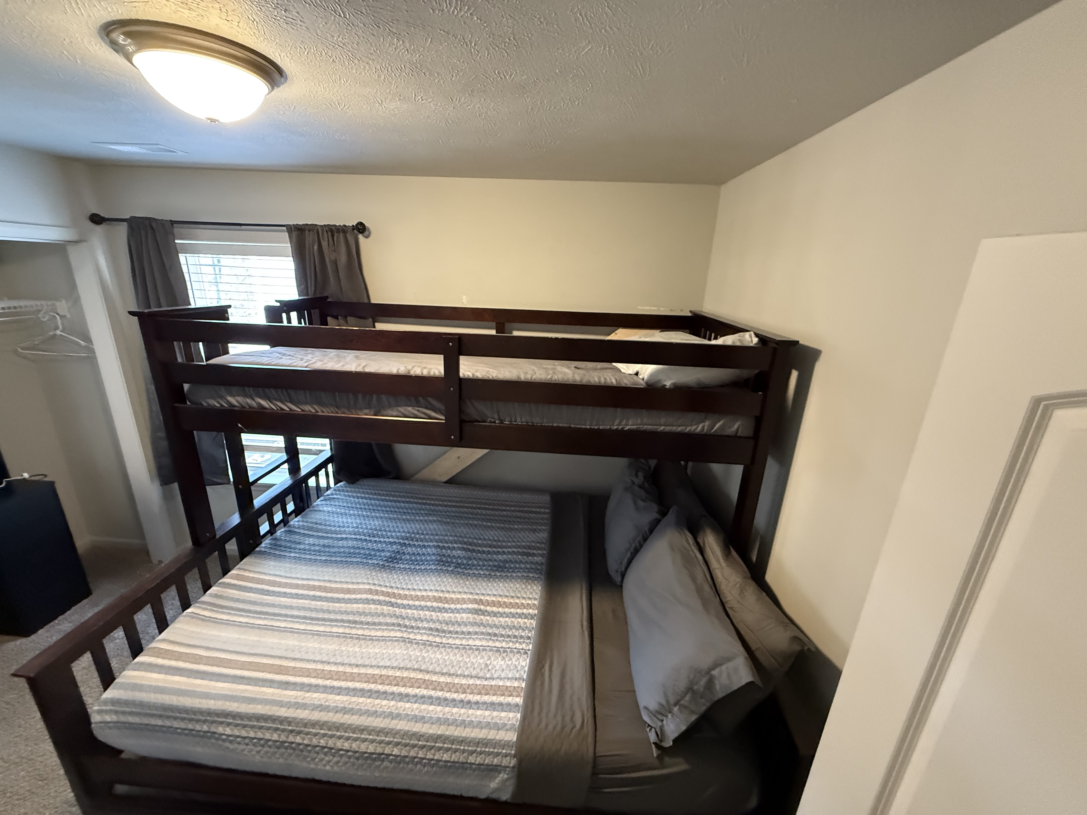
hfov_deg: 102.1
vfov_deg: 85.7
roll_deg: -3.9
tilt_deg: -17.6
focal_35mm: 14
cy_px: 408
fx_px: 440
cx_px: 544
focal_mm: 2.22
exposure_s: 1/60
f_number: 2.2
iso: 800
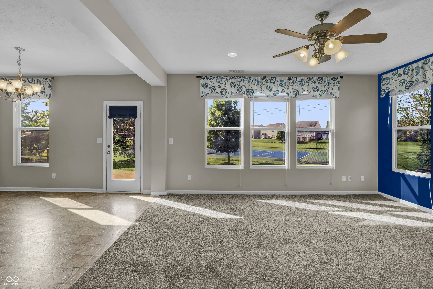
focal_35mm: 16
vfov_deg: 72.1
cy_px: 144
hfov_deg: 95.0
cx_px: 216
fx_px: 198
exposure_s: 1/100
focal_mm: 11
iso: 200
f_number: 9
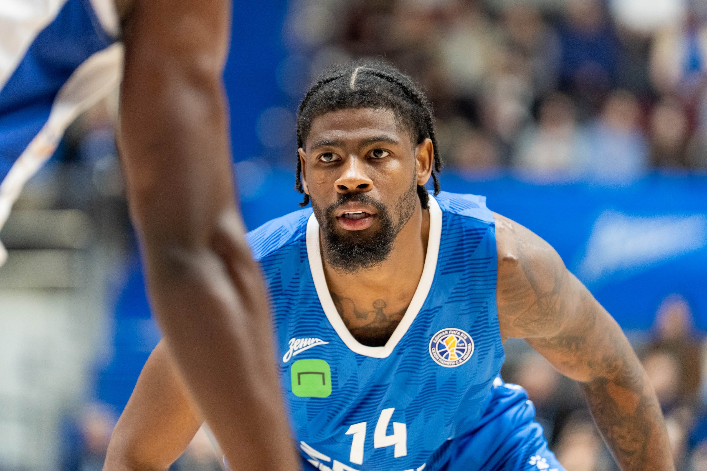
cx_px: 340
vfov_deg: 4.9
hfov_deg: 7.4
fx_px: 5478
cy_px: 150
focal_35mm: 279
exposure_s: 1/1000
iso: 4000
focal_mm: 200
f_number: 2.8
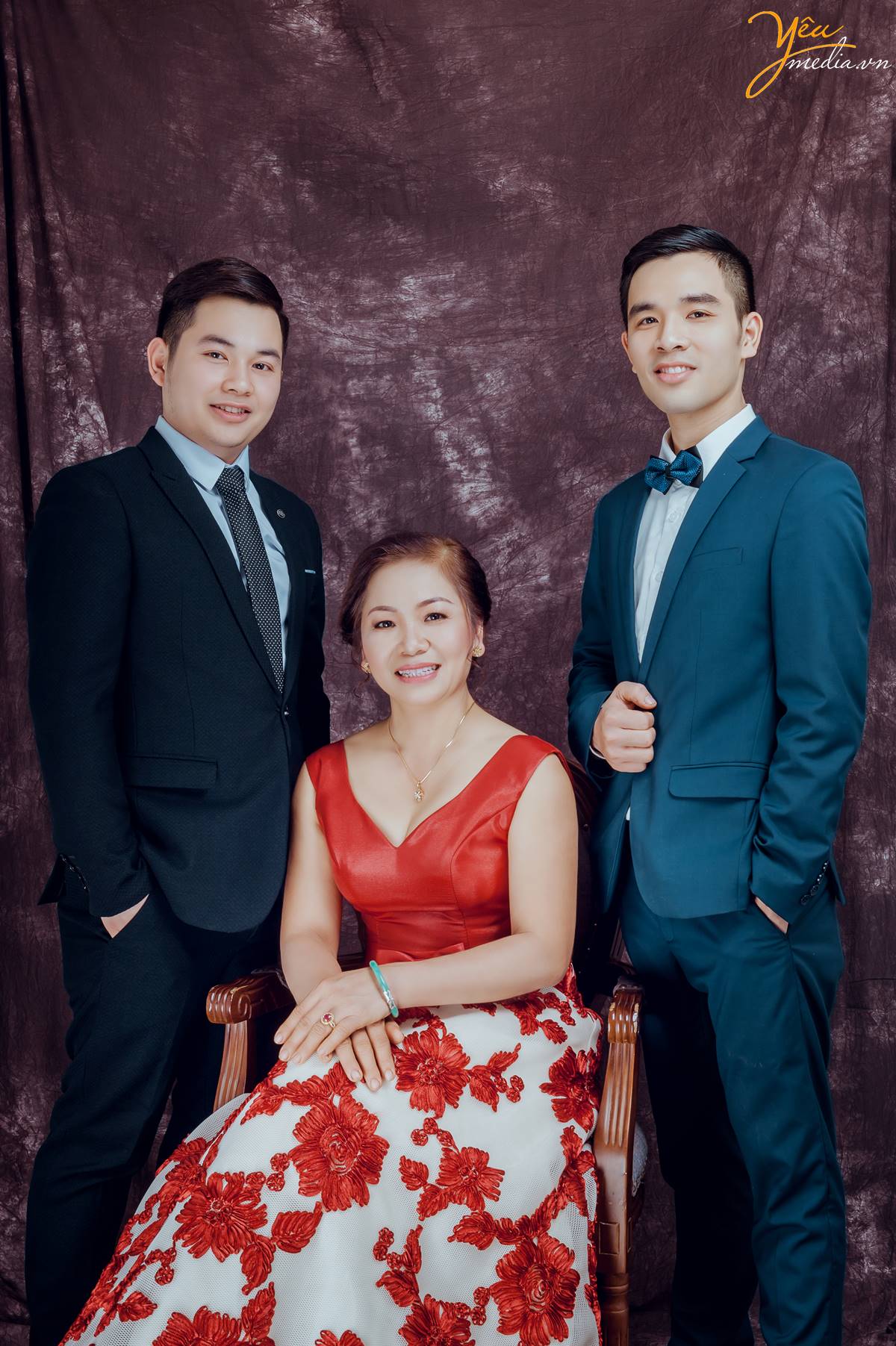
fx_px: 1869
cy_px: 673
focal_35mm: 50
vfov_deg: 39.6
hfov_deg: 27.0
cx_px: 448
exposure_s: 1/160
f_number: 13
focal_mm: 50
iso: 100
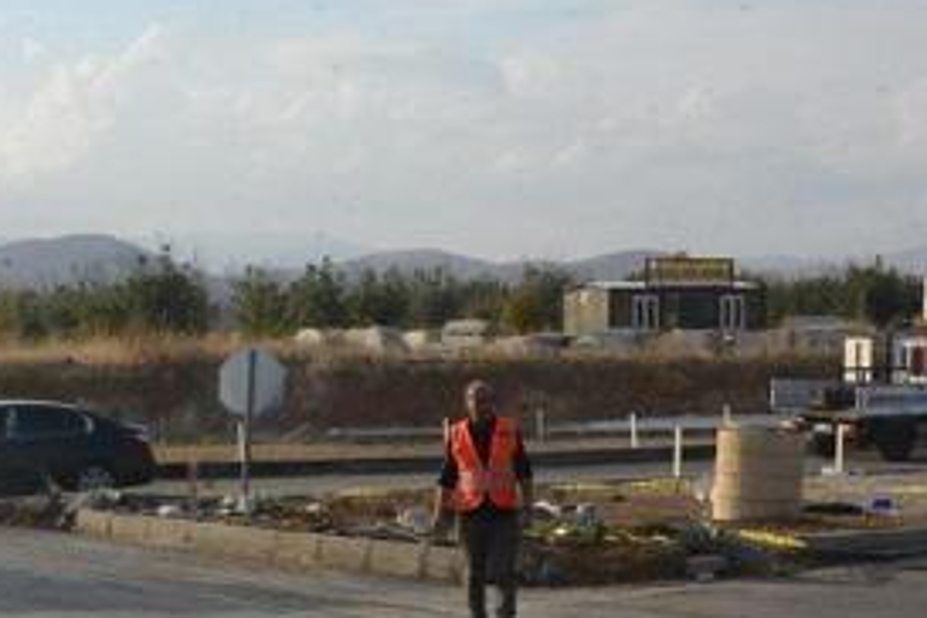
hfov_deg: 25.1
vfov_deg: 17.1
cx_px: 146
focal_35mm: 79
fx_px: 2034
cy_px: 530
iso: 5000
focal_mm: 28
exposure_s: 1/1600
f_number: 20
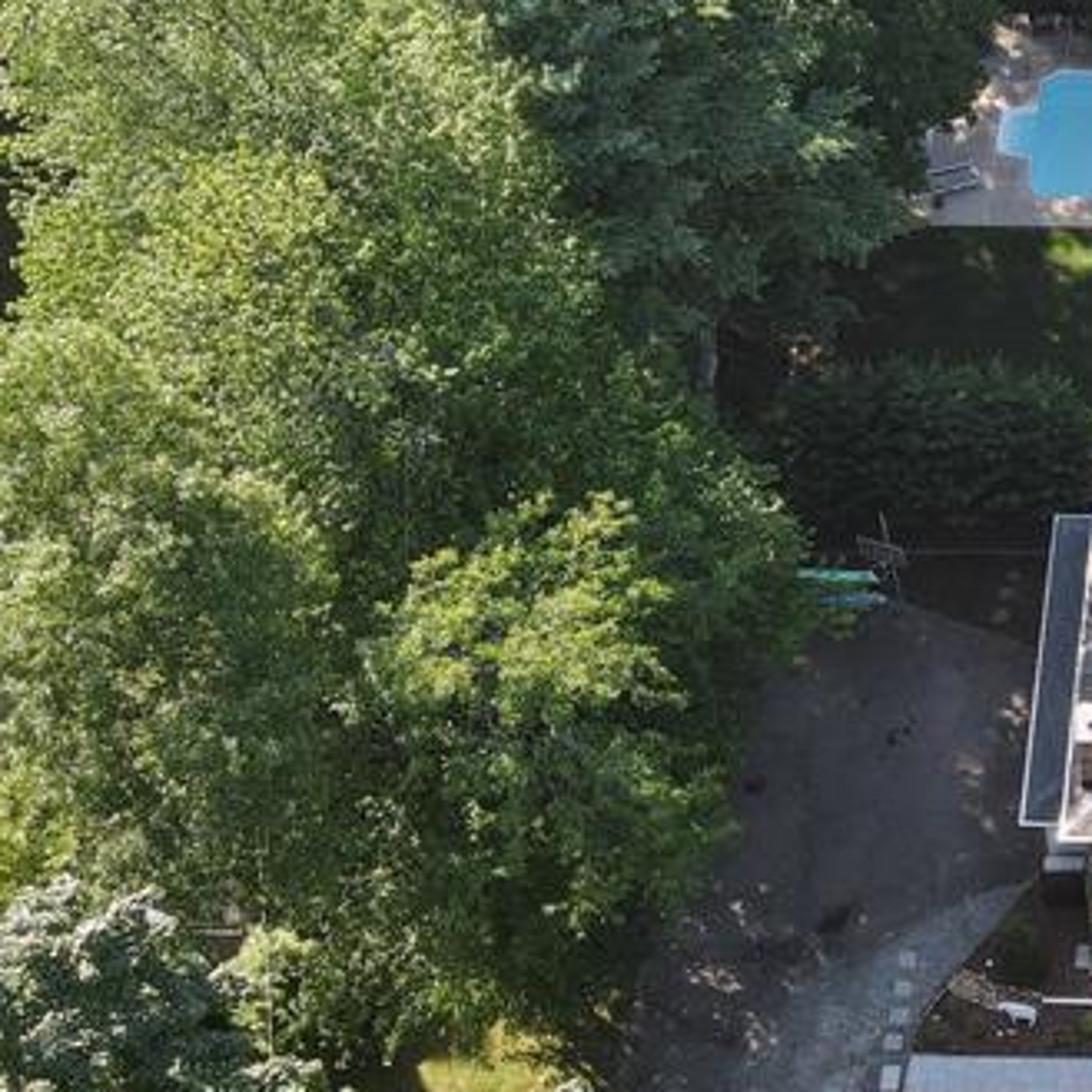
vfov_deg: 26.0
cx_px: 1298
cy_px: 667
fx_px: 2356
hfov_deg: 23.9
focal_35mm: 66
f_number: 2.8
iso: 100
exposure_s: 1/90
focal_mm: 4.5
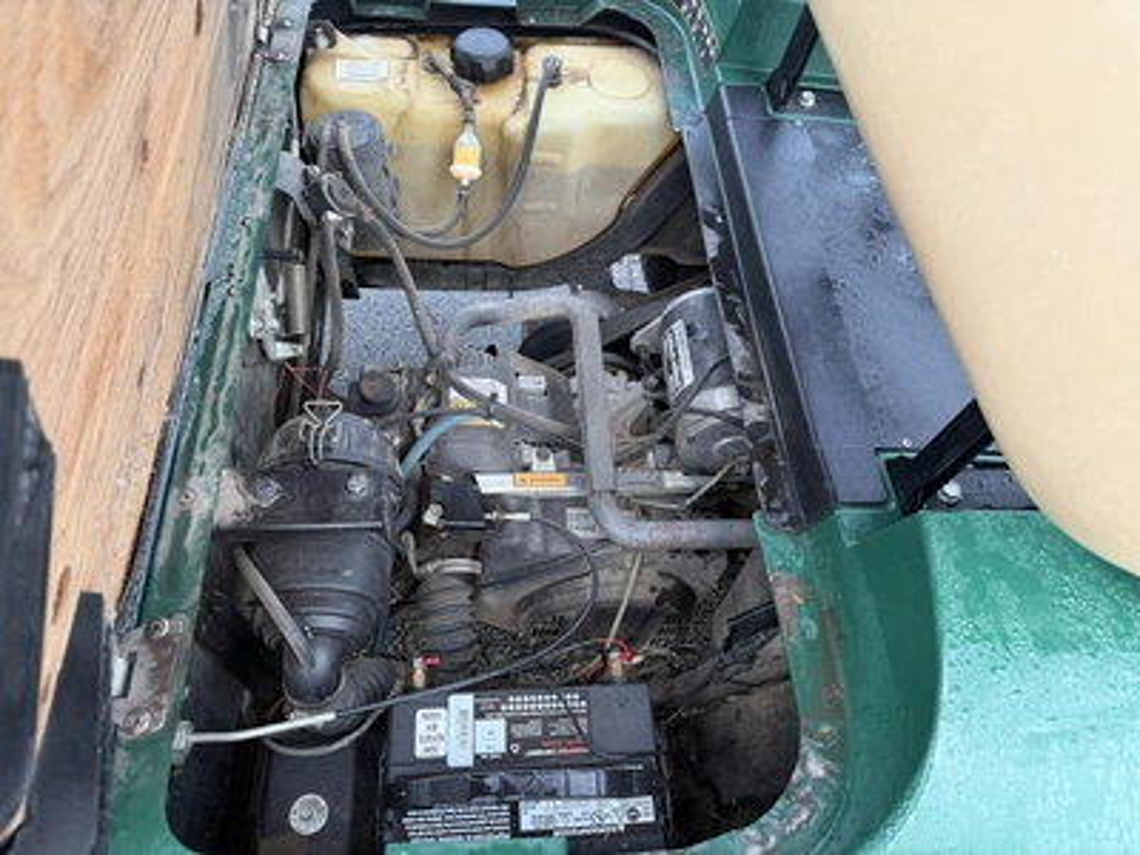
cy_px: 428
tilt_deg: -55.0
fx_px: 790
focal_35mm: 24
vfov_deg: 56.8
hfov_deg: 71.6
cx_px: 570
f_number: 1.78
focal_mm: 6.76
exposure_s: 1/60
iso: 320
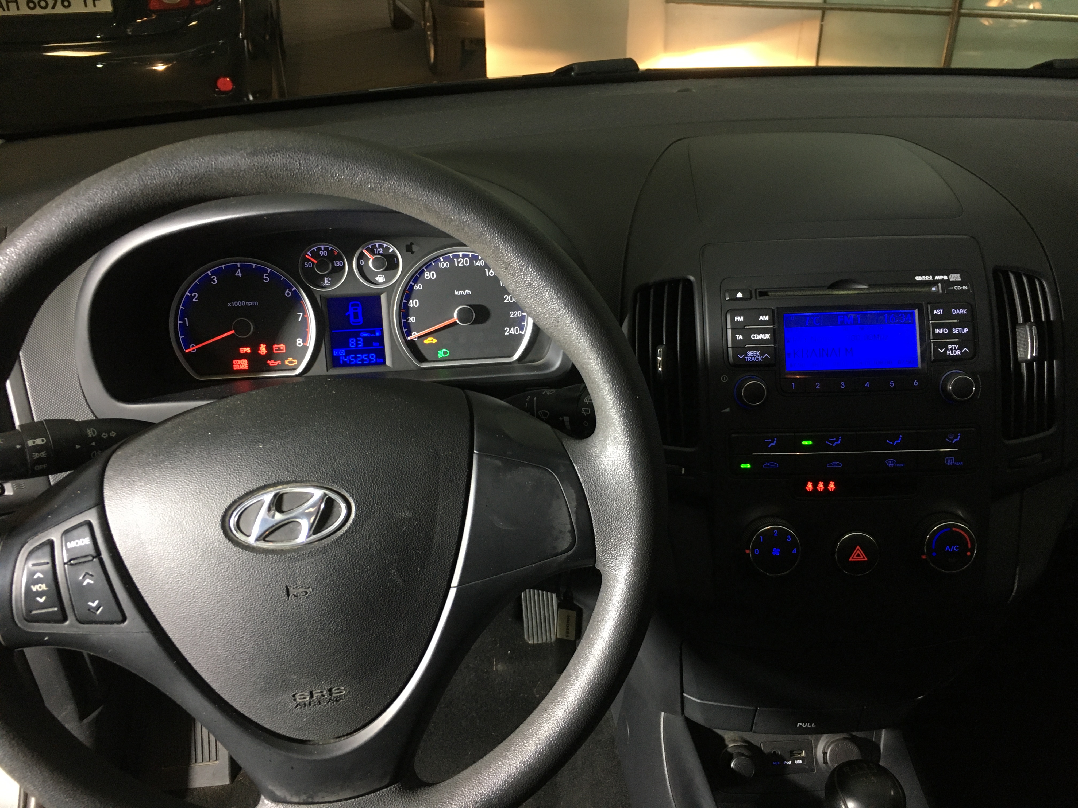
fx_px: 903
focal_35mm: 29
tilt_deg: -29.0
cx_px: 539
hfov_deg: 61.7
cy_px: 404
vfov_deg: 48.2
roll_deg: +1.2
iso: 160
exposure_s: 1/33
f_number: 2.2
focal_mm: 4.15
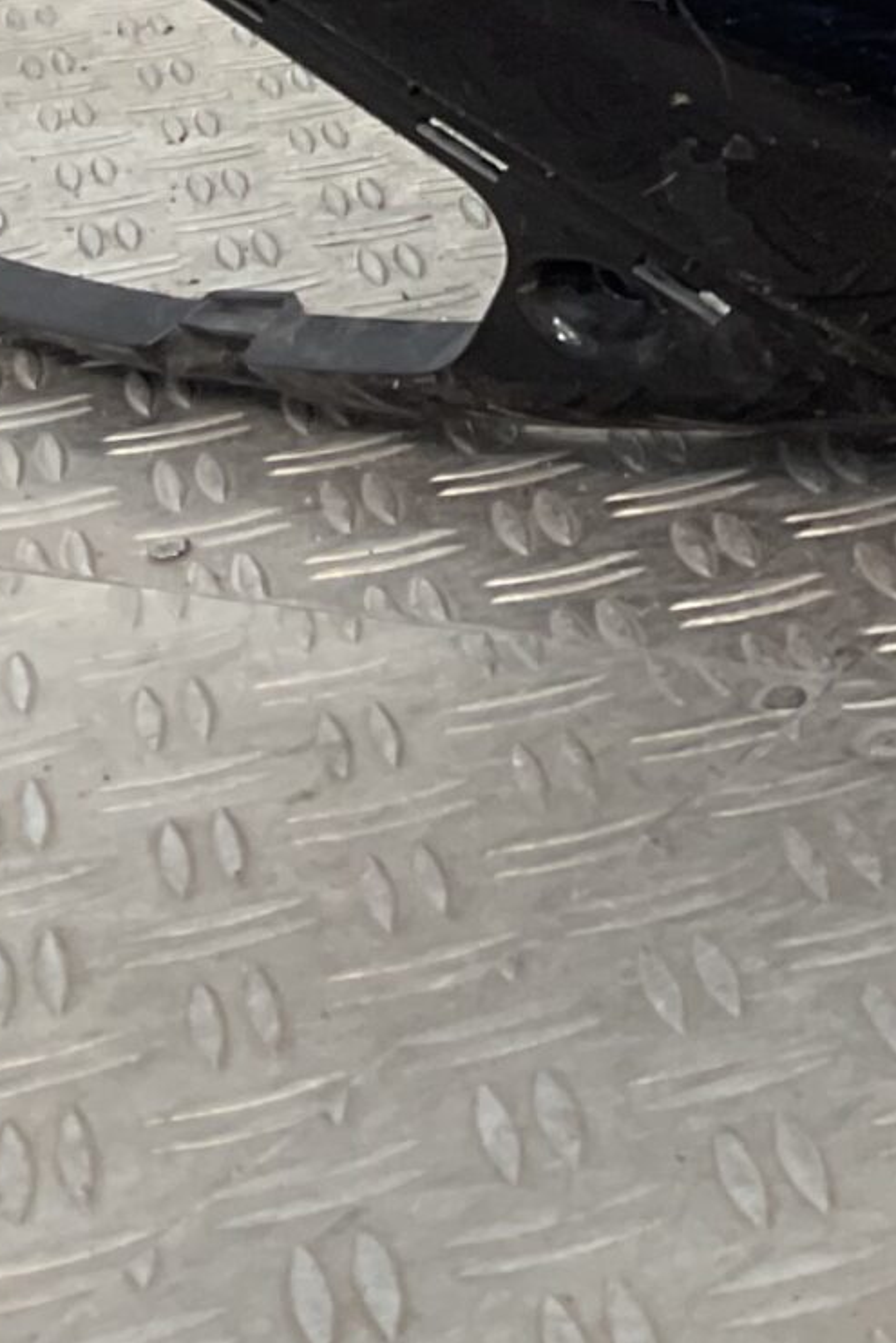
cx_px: 1508
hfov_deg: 12.3
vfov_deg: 18.4
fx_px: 3881
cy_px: -349
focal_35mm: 104
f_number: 1.8
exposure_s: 1/225
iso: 16
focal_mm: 3
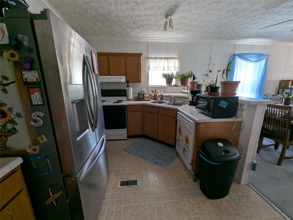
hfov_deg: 106.2
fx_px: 110
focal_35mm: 13
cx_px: 146
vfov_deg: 89.9
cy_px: 110
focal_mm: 1.95
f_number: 2.2
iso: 114
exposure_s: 1/26.8
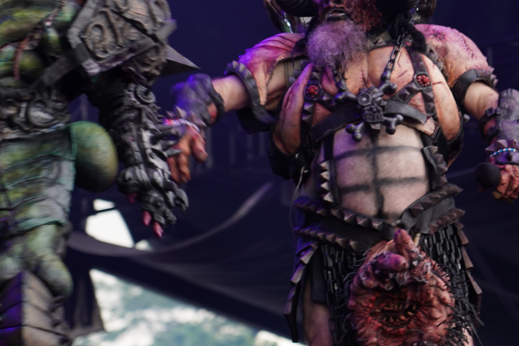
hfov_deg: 10.3
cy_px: 67
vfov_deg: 6.9
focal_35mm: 200
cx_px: 346
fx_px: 2883
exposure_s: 1/125
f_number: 4
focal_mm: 105
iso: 250
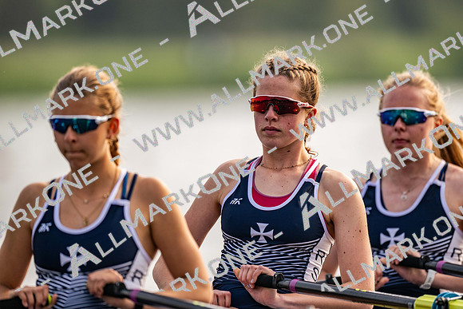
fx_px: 7718
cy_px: 154
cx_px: 232
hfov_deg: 3.4
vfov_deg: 2.3
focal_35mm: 600
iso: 360
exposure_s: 1/2500
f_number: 4
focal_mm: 600
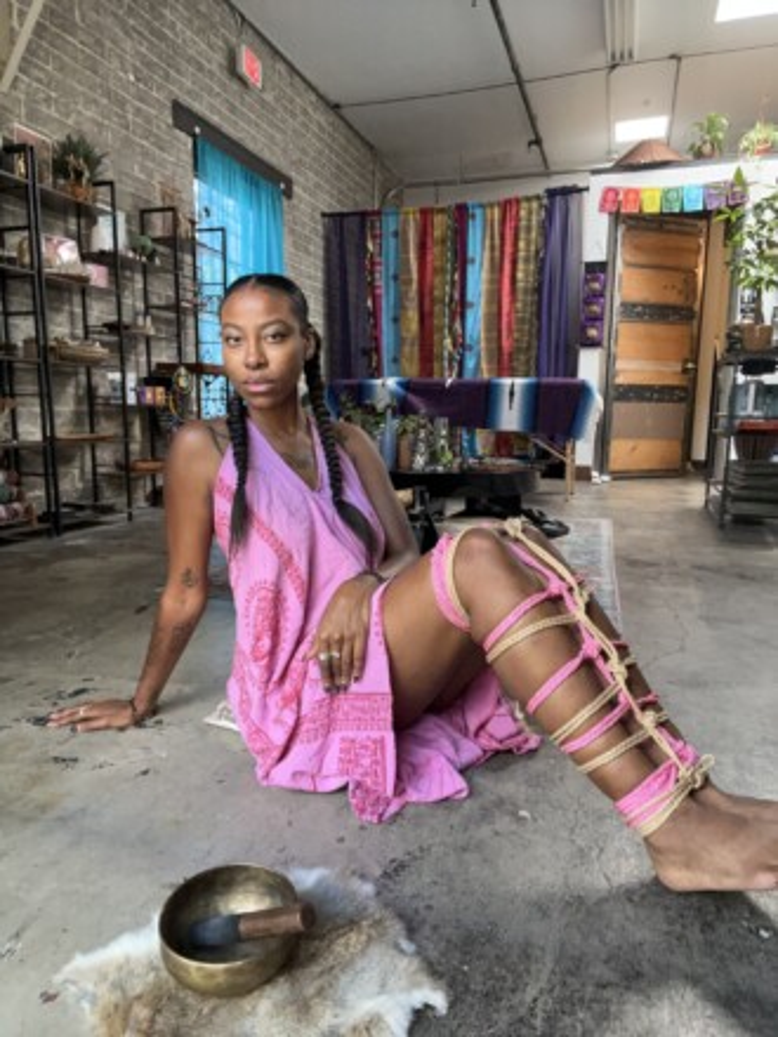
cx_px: 389
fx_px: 689
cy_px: 518
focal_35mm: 23
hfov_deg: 58.9
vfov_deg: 73.9
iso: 250
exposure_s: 1/60
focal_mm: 2.71
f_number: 2.2
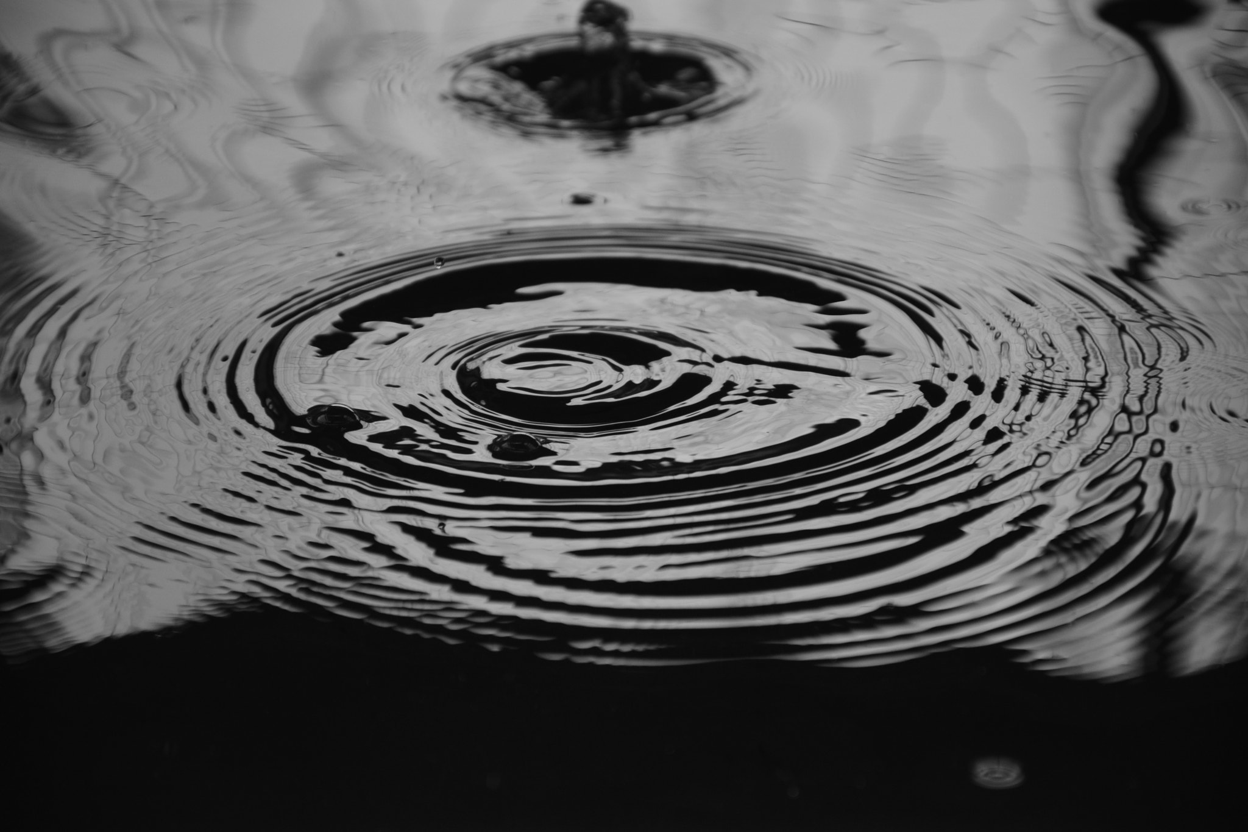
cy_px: 416
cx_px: 624
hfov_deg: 9.8
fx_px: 7279
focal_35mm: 210
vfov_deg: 6.5
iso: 500
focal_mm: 140
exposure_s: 1/800
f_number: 5.6
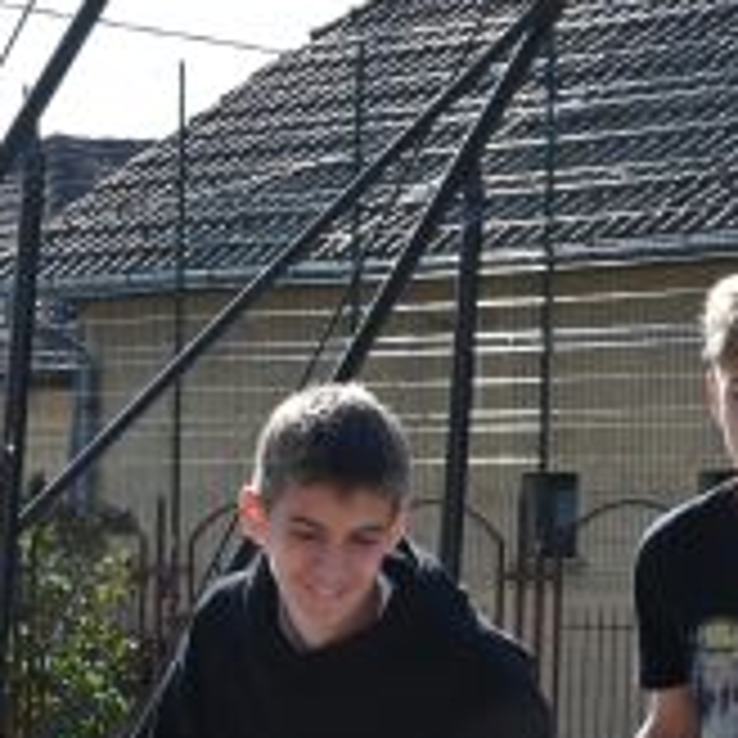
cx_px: 126
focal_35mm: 183
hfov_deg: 9.5
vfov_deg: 9.5
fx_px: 4414
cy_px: 711
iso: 1600
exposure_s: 1/1000
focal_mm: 44
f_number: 16
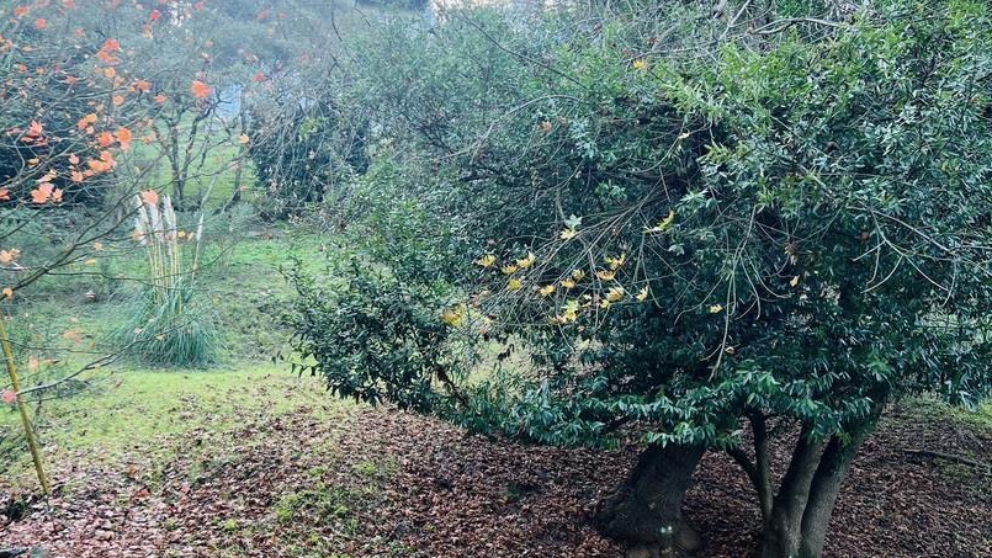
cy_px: 329
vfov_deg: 31.1
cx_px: 495
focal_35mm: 38
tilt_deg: +12.7
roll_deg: +0.9
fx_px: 1000
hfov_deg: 52.8
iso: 50
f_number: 1.5
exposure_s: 1/121
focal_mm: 5.7
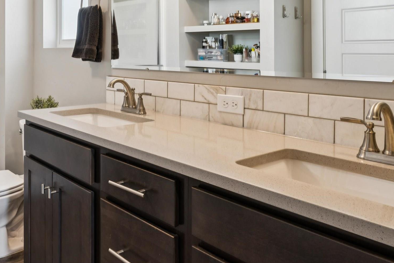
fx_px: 366
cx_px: 61
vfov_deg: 38.1
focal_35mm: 33
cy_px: 55
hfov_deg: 51.8
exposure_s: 1/8
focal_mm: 16.2
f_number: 13
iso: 400
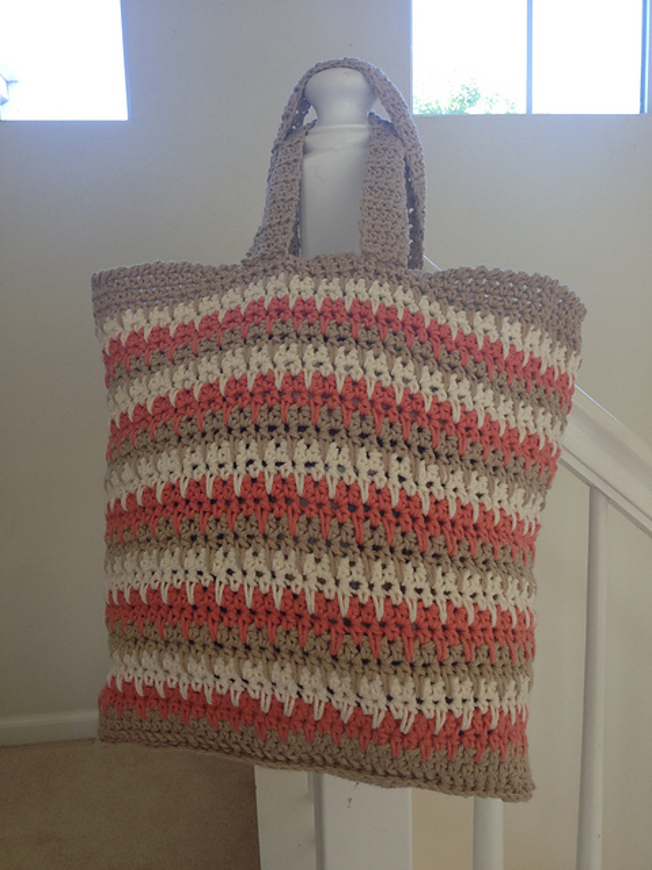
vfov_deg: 52.6
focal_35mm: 35
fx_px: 879
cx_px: 326
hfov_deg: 40.7
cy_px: 435
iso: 50
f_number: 2.4
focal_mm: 4.28
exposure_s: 1/60
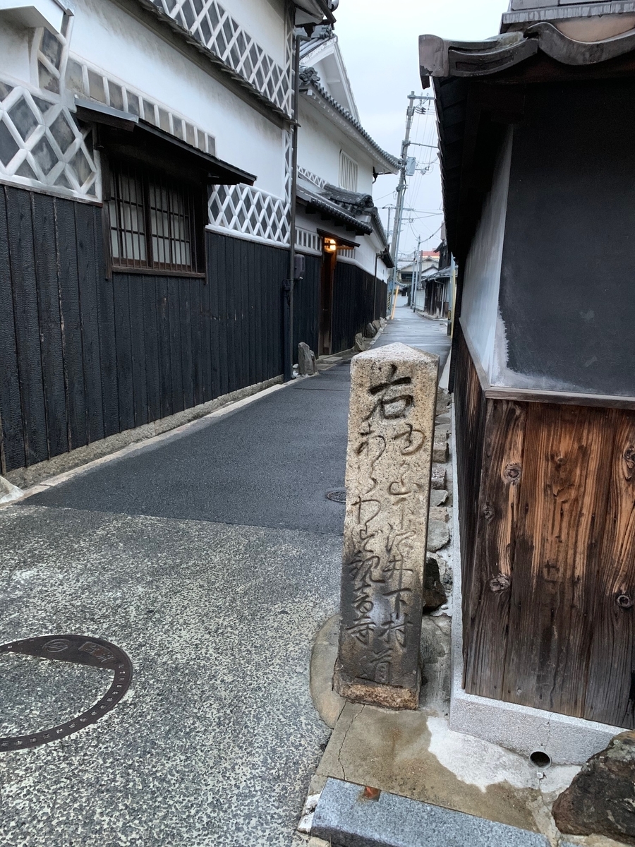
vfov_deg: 67.3
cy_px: 424
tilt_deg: -11.6
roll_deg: -1.3
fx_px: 636
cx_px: 318
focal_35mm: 26
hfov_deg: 53.1
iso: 640
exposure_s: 1/30
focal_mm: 4.25
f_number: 1.8
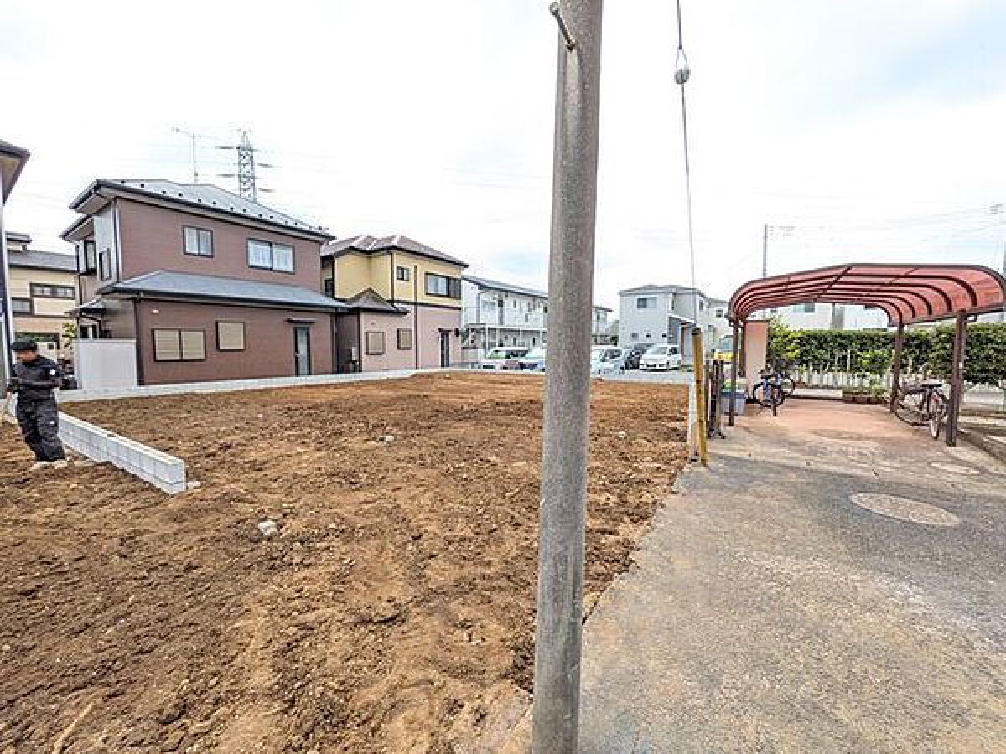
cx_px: 503
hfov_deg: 102.1
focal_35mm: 14
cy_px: 377
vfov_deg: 85.7
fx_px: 407
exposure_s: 1/520
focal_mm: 1.83
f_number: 2.2
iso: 50
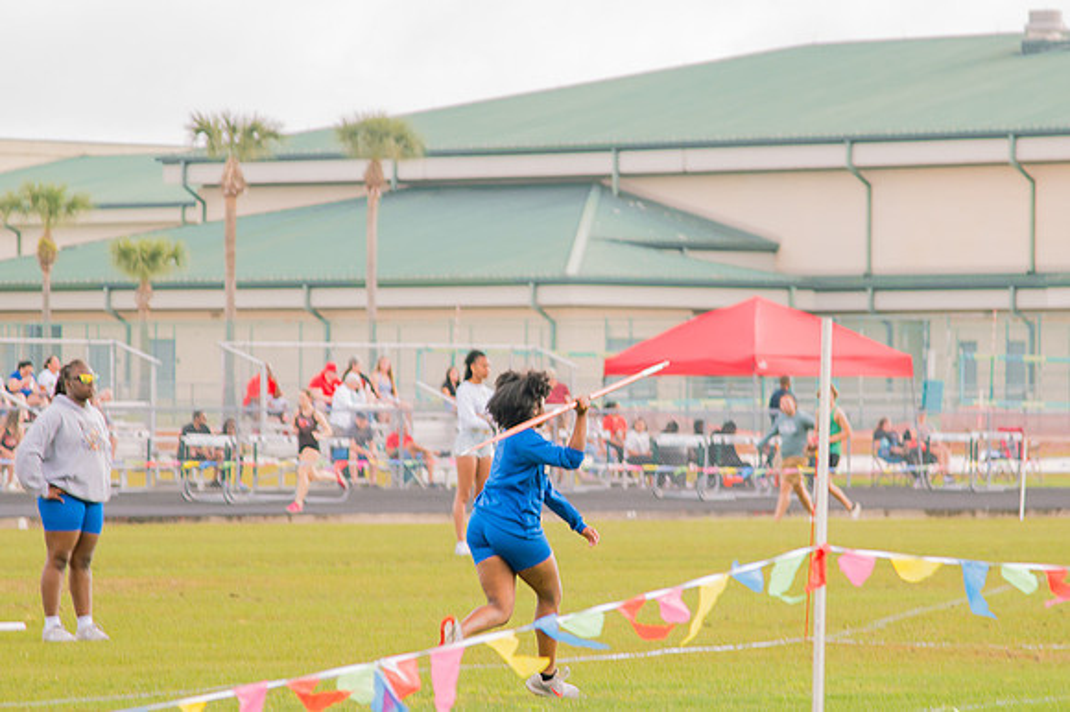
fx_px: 7566
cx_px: 606
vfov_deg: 5.4
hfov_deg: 8.1
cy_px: 376
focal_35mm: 255
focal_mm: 120
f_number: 4
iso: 200
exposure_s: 1/200
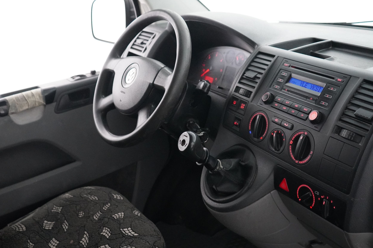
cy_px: 124
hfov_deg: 46.4
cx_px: 186
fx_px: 435
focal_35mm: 42
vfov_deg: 31.9
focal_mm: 28
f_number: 3.5
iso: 6400
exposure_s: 1/50
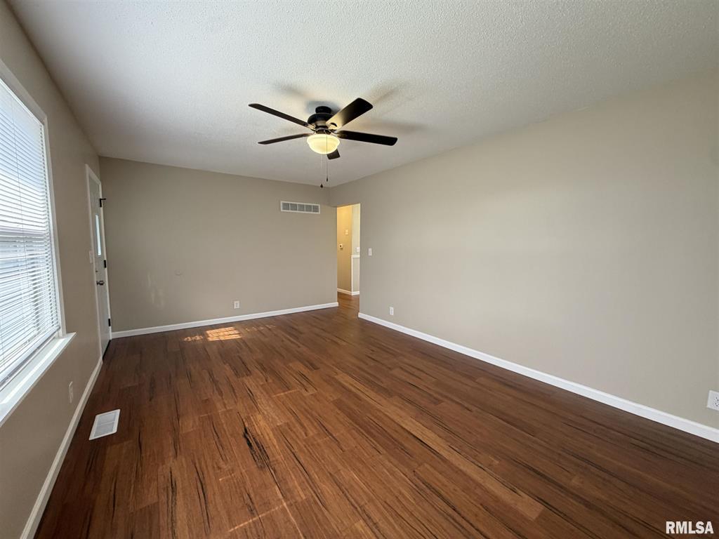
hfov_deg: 102.1
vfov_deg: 85.7
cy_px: 270
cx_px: 360
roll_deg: -0.3
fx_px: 291
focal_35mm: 14
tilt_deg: -5.5
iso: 200
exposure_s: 1/60
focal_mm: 2.22
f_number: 2.2
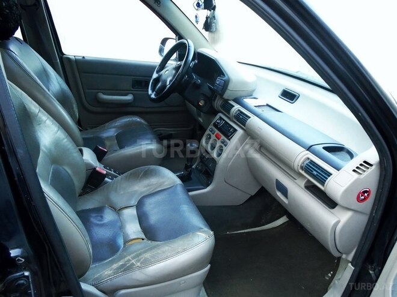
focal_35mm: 26
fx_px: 298
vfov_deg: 53.1
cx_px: 198
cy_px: 148
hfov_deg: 67.3
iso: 320
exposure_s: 1/30
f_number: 3.2
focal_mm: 4.6
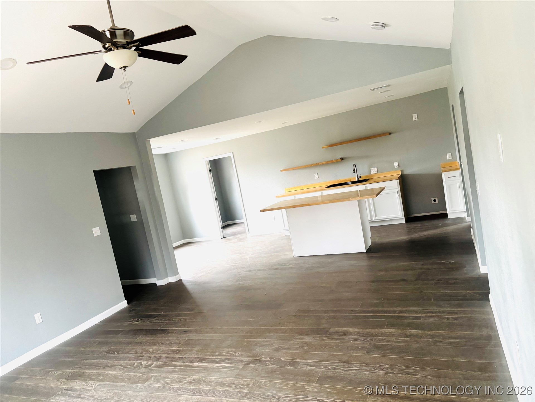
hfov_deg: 67.3
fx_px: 402
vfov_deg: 53.1
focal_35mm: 26
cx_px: 268
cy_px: 201
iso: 320
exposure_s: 1/60
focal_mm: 5.96
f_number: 1.6
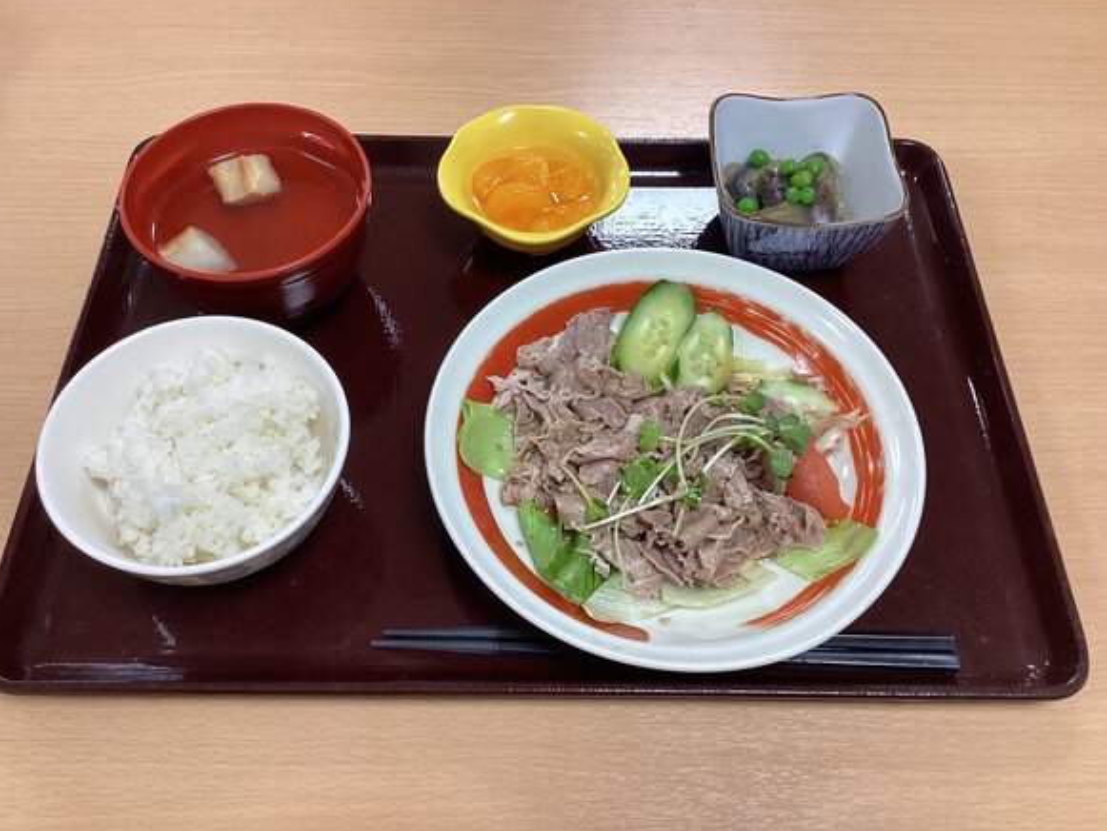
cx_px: 541
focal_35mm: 32
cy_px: 408
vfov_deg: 44.2
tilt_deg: -56.0
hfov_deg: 56.8
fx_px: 1024
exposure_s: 1/100
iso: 80
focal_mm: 3.3
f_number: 2.4
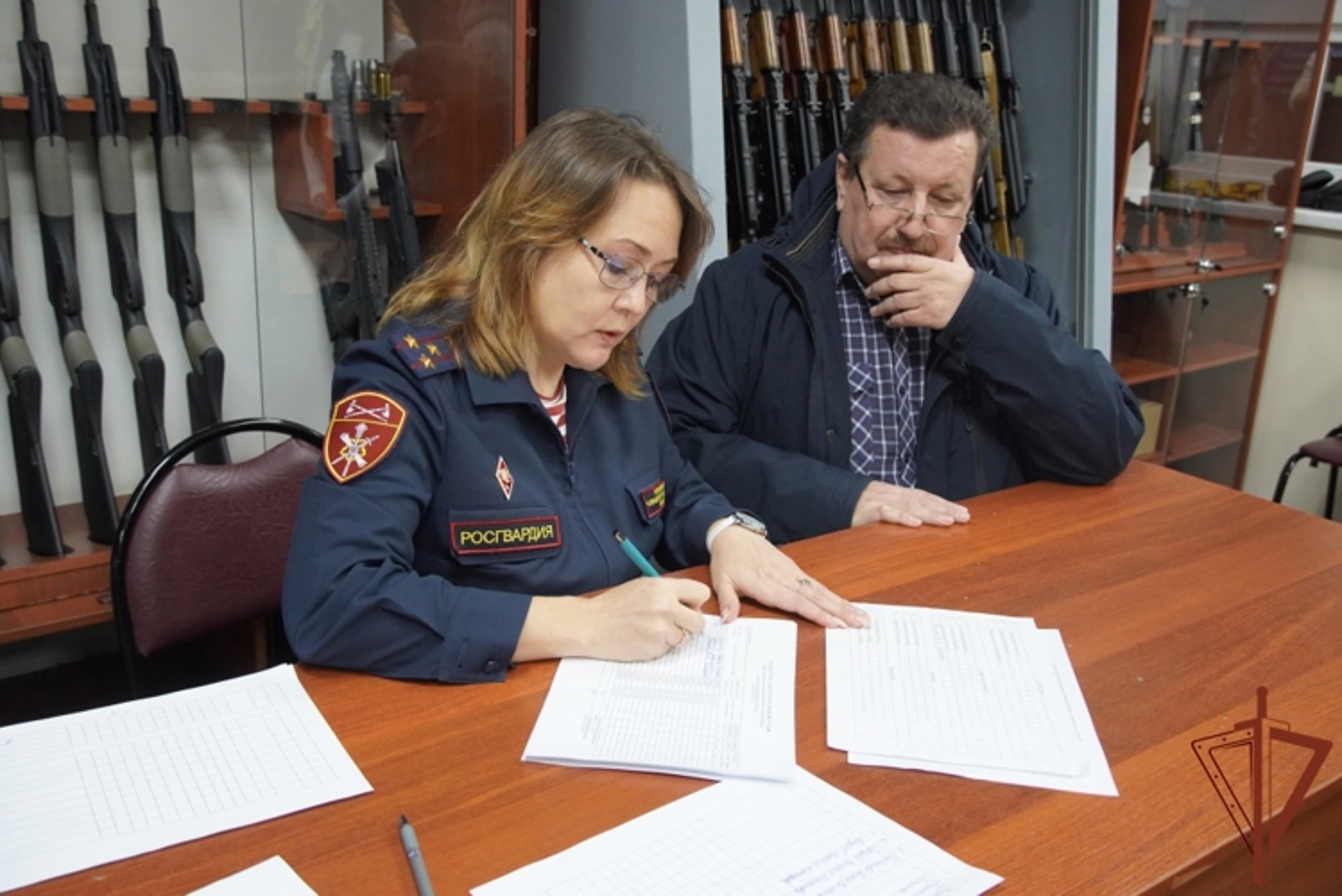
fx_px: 1287
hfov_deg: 55.1
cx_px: 671
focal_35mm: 34
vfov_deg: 38.4
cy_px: 448
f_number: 4
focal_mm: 23
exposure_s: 1/160
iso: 2000
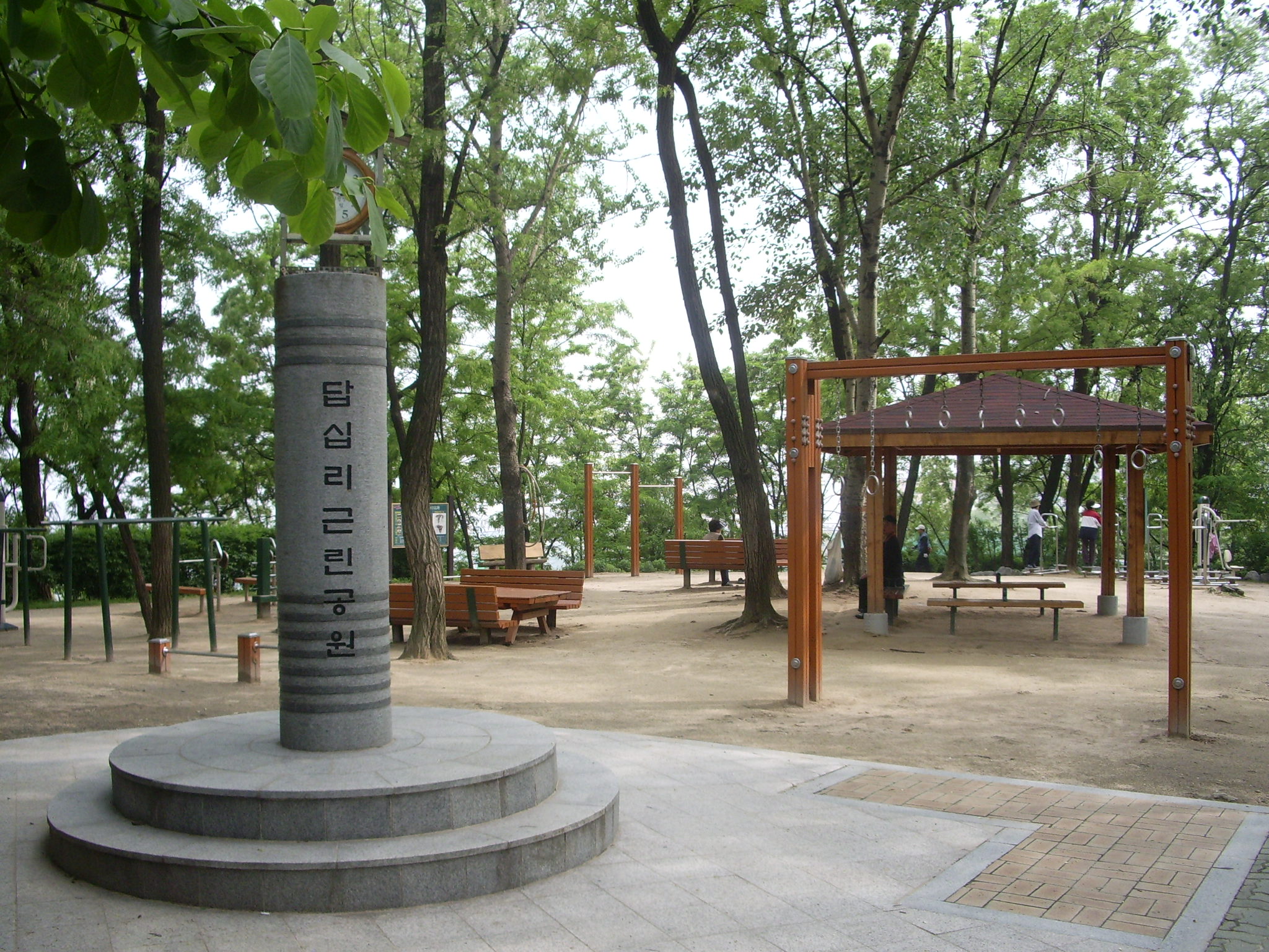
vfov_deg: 40.7
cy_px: 476
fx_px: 1283
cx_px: 634
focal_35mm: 35
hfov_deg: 52.6
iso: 80
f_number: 4.3
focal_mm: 5.8
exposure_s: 1/200
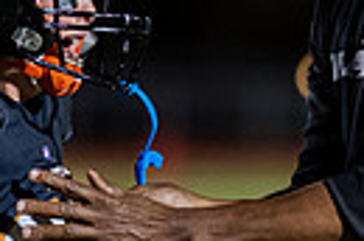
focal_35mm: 881
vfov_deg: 1.6
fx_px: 8886
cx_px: 322
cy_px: 141
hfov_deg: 2.3
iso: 2000
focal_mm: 135
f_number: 1.8
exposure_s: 1/1250
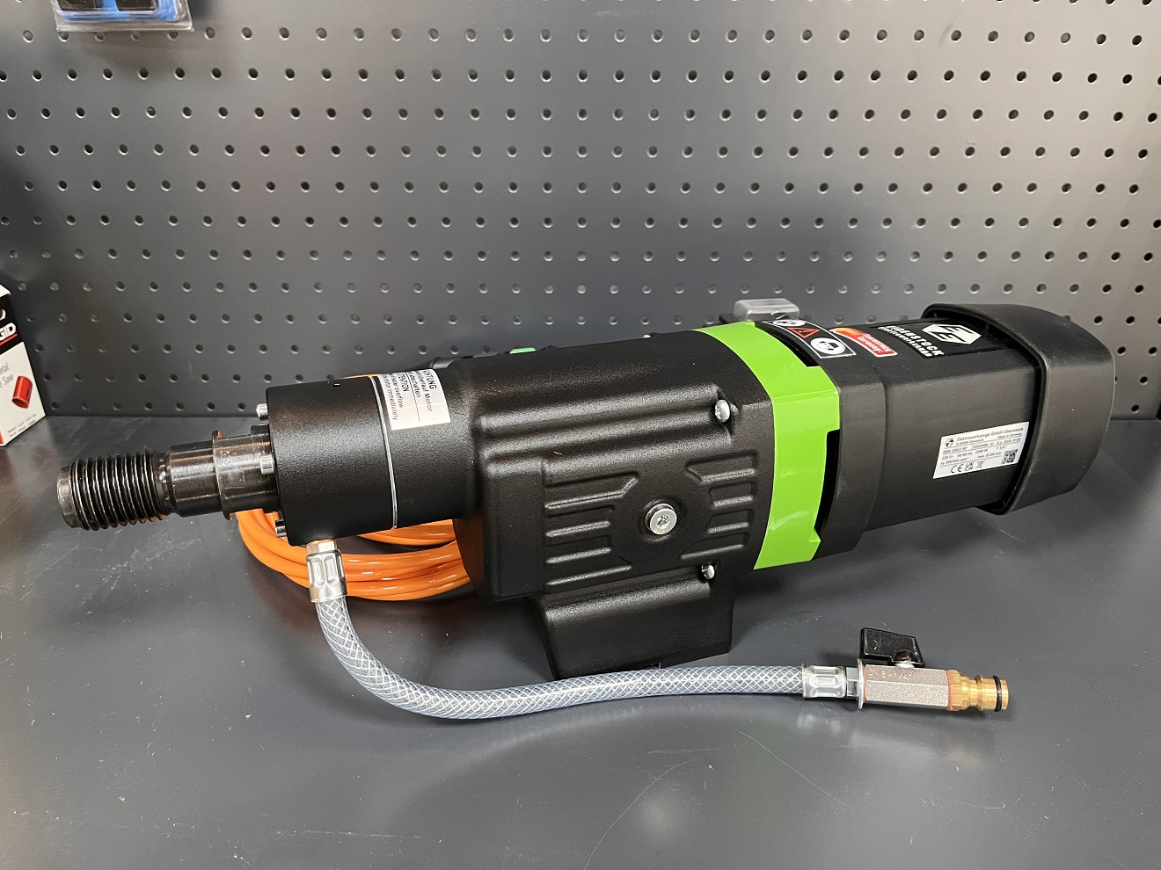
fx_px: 872
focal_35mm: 26
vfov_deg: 53.1
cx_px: 580
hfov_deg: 67.3
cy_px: 435
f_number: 1.6
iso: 400
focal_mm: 5.1
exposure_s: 1/33
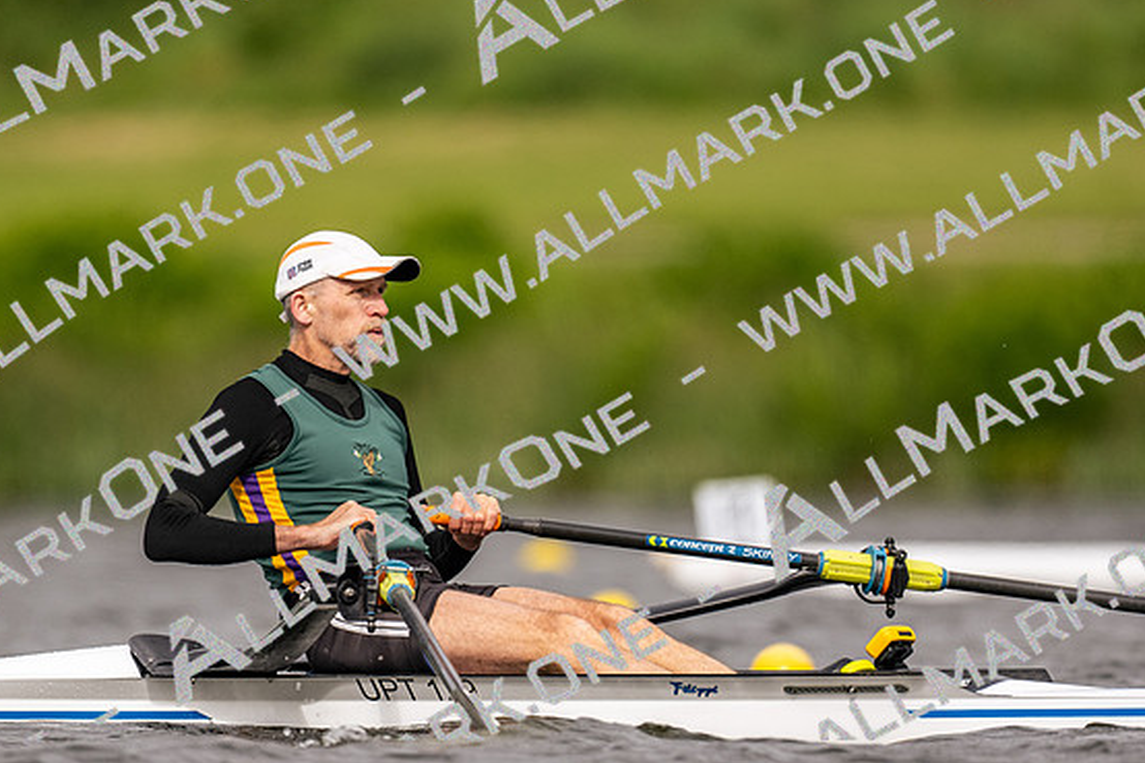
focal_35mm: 942
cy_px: 387
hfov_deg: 2.2
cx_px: 587
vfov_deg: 1.5
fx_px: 29950
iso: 400
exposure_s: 1/2500
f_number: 4
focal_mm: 600
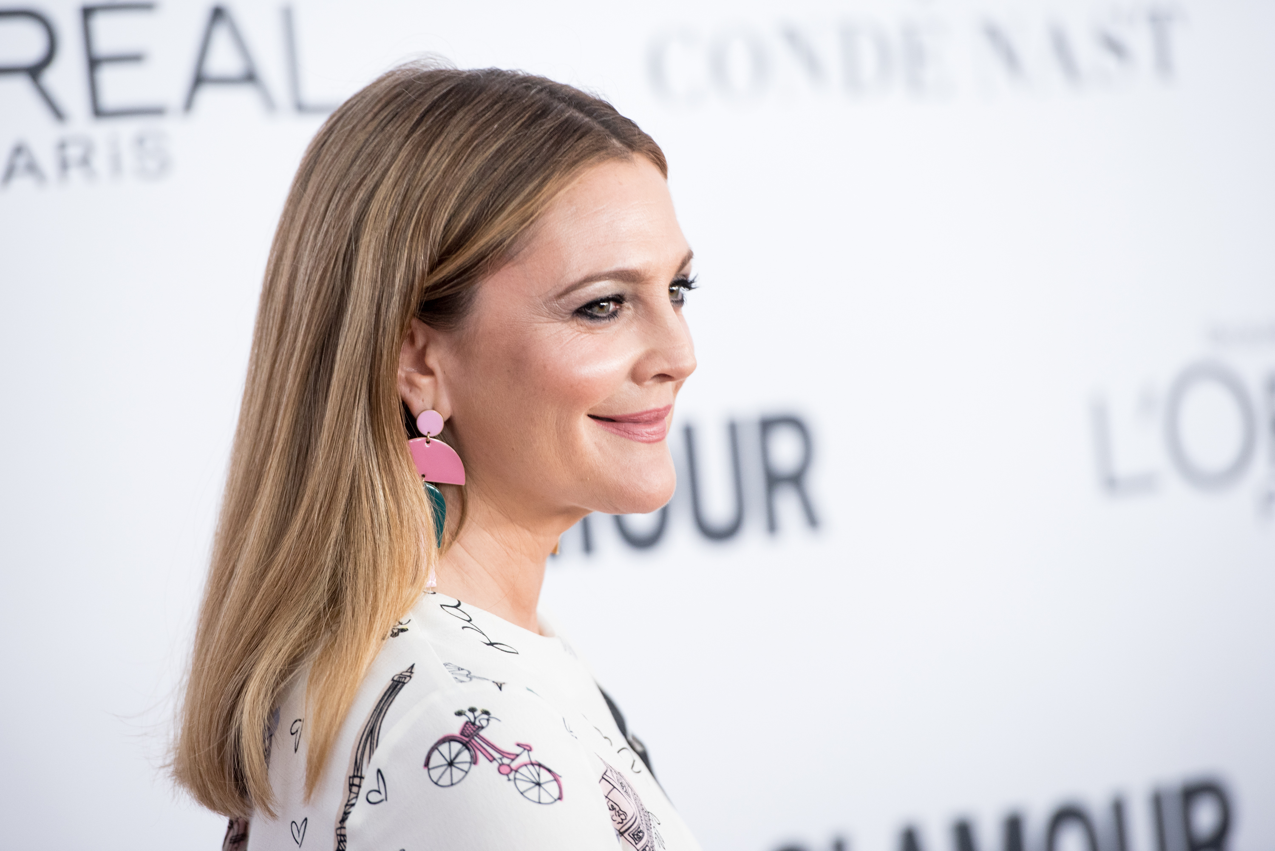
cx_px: 638
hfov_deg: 10.3
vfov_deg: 6.9
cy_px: 426
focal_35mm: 200
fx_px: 7086
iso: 1600
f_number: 4
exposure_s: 1/250
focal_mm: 200
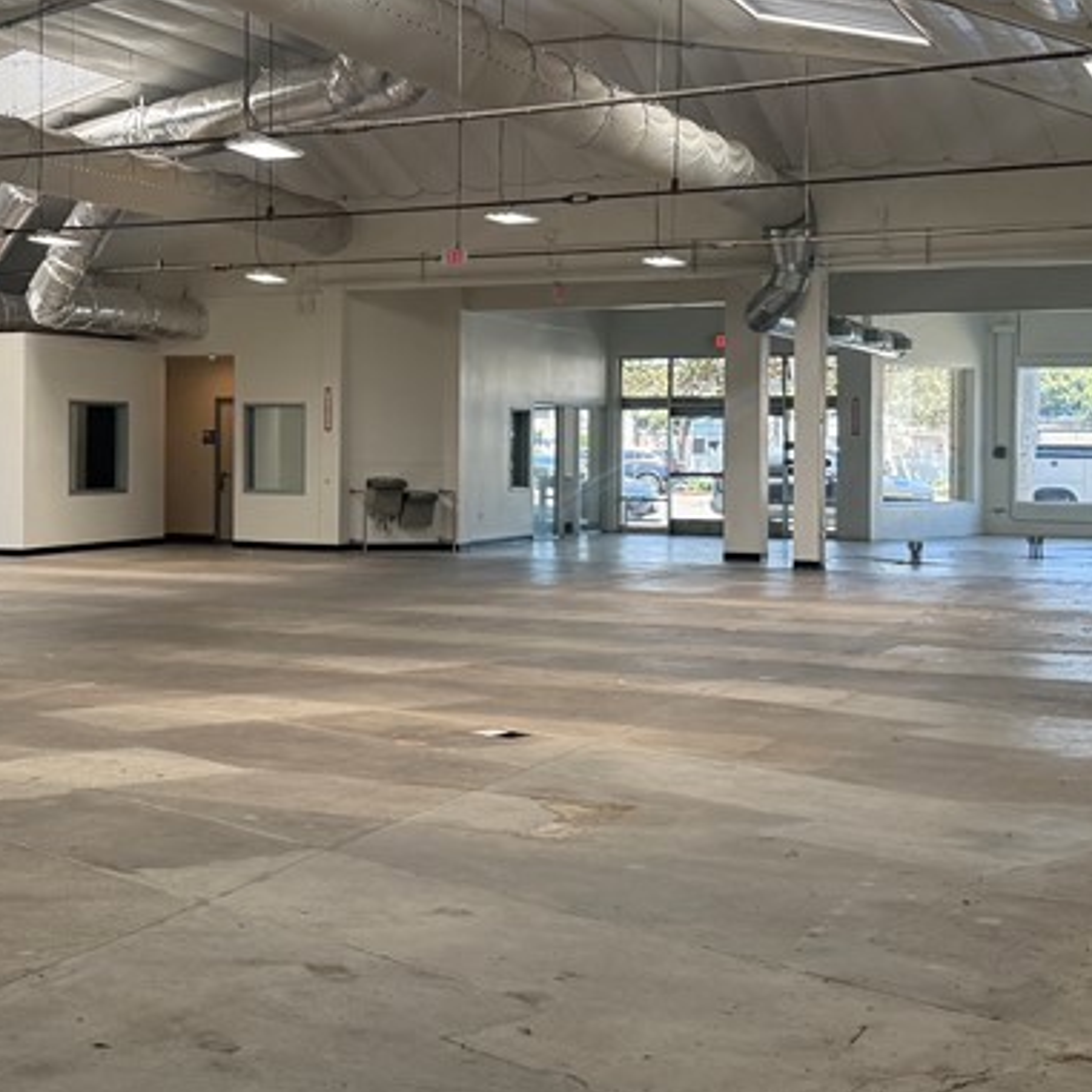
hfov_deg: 29.1
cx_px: 163
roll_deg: -0.6
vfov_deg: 30.0
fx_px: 2034
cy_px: 470
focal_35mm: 57
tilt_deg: +0.5
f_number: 1.78
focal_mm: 6.76
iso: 100
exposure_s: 1/312
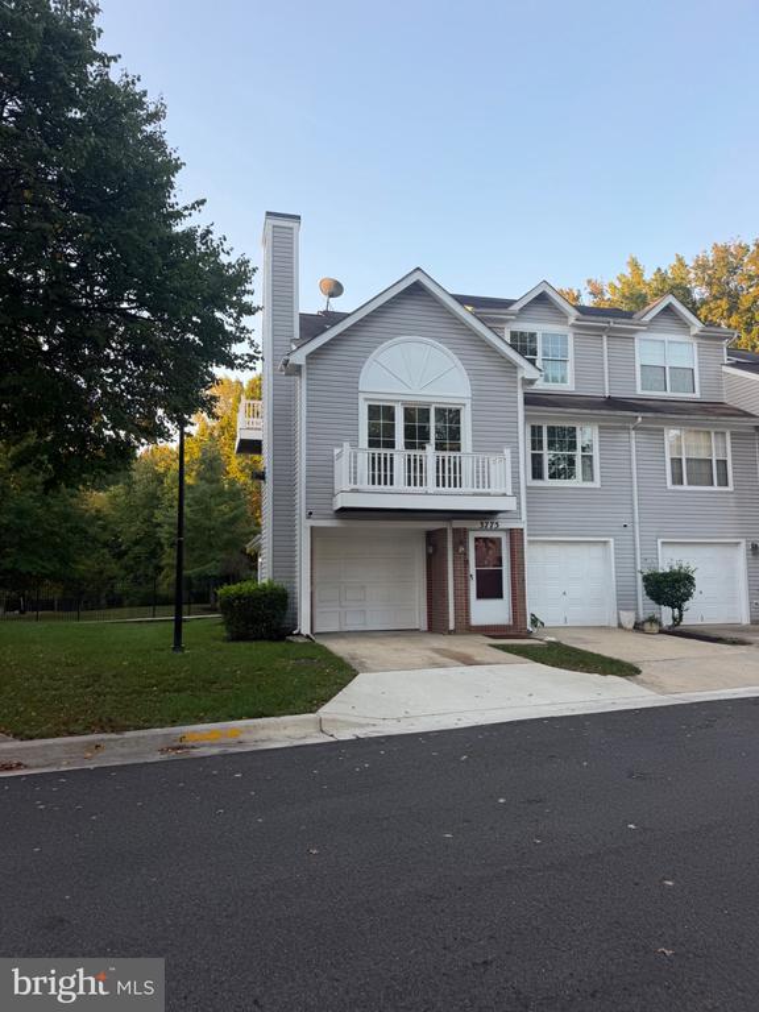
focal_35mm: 24
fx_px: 702
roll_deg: +1.6
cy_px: 506
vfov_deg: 71.6
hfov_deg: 56.8
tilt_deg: +4.6
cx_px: 380
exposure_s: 1/426
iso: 80
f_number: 1.78
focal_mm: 6.76
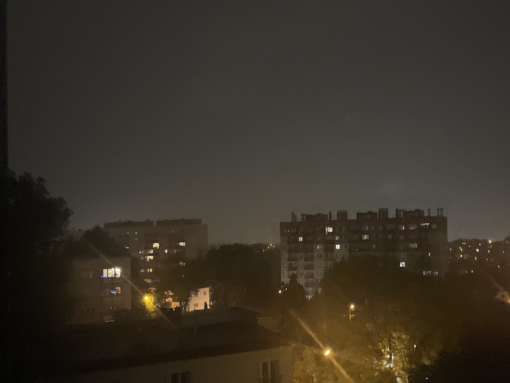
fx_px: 545
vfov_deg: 38.5
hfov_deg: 49.4
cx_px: 336
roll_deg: +1.4
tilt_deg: +1.3
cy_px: 235
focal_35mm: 37
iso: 8000
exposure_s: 1/15
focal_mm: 5.1
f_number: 1.6
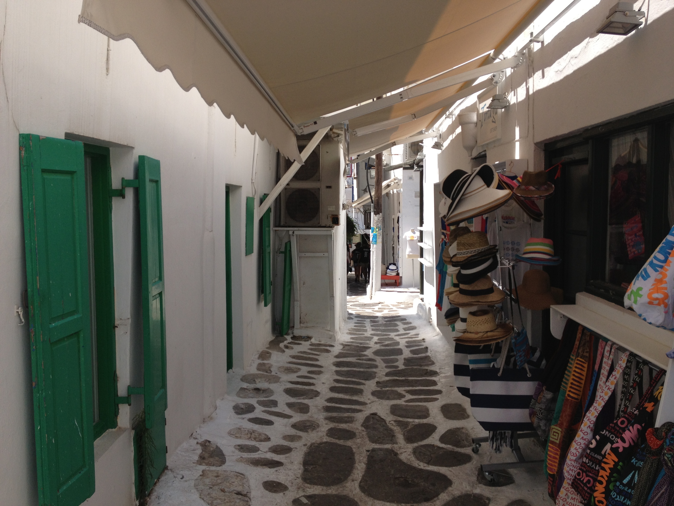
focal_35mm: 35
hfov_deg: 52.6
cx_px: 337
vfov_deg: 40.7
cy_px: 253
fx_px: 681
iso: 50
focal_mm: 4.28
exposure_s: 1/1082
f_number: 2.4
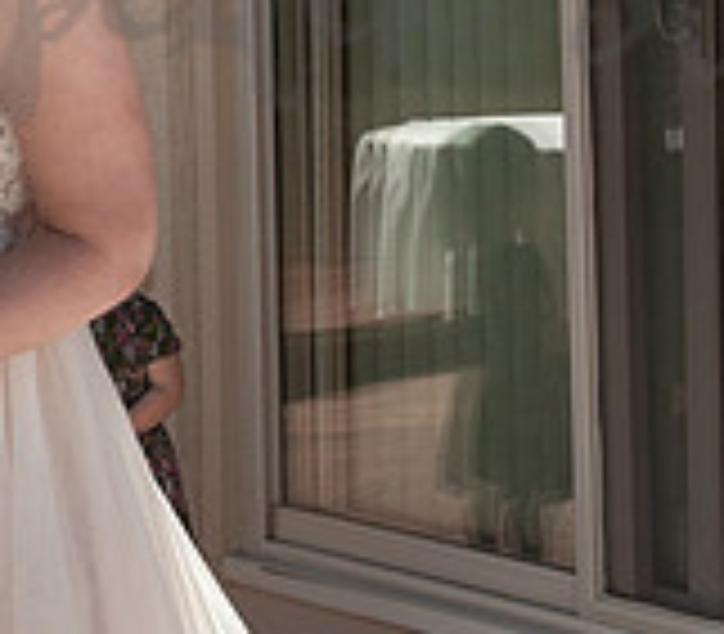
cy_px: -45
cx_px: -247
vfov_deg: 14.0
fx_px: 2536
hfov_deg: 15.4
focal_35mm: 114
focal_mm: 30
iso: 250
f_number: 4.5
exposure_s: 1/1600
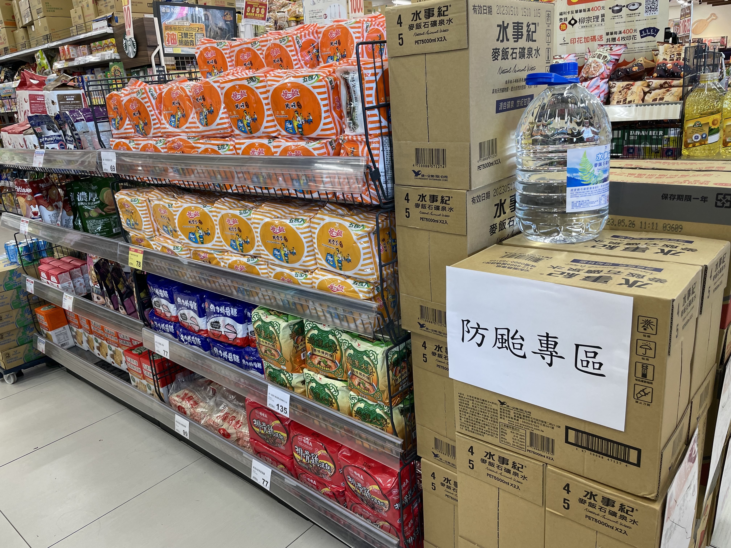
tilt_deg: -17.9
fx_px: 549
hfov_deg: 67.3
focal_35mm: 26
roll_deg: +5.0
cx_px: 366
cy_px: 274
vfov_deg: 53.1
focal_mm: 4.2
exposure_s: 1/120
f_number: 1.6
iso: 64
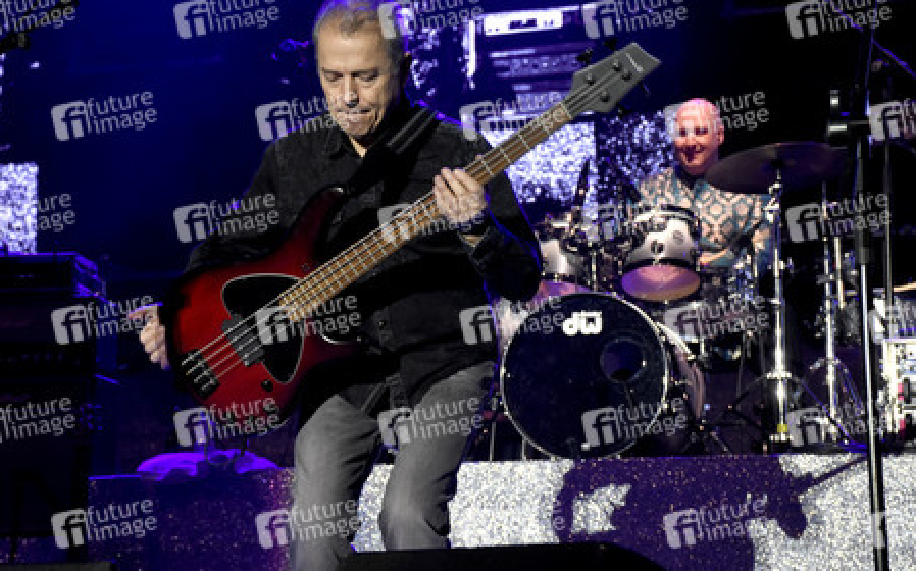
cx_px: 458
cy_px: 269
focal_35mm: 86
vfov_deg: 15.2
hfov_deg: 24.1
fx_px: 2146
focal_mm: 56
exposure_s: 1/125
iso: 1600
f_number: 6.3
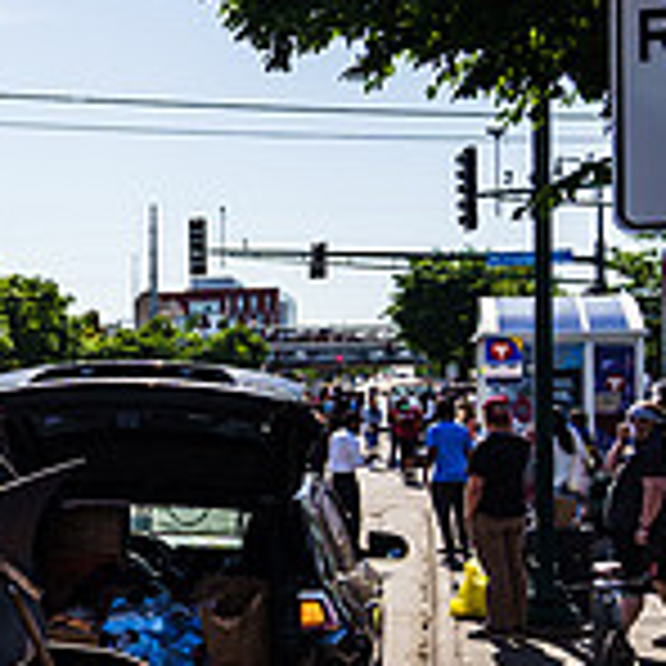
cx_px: -306
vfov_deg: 21.4
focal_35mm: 81
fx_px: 1763
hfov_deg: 19.0
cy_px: 398
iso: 200
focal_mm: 24
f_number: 2.8
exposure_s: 1/4000
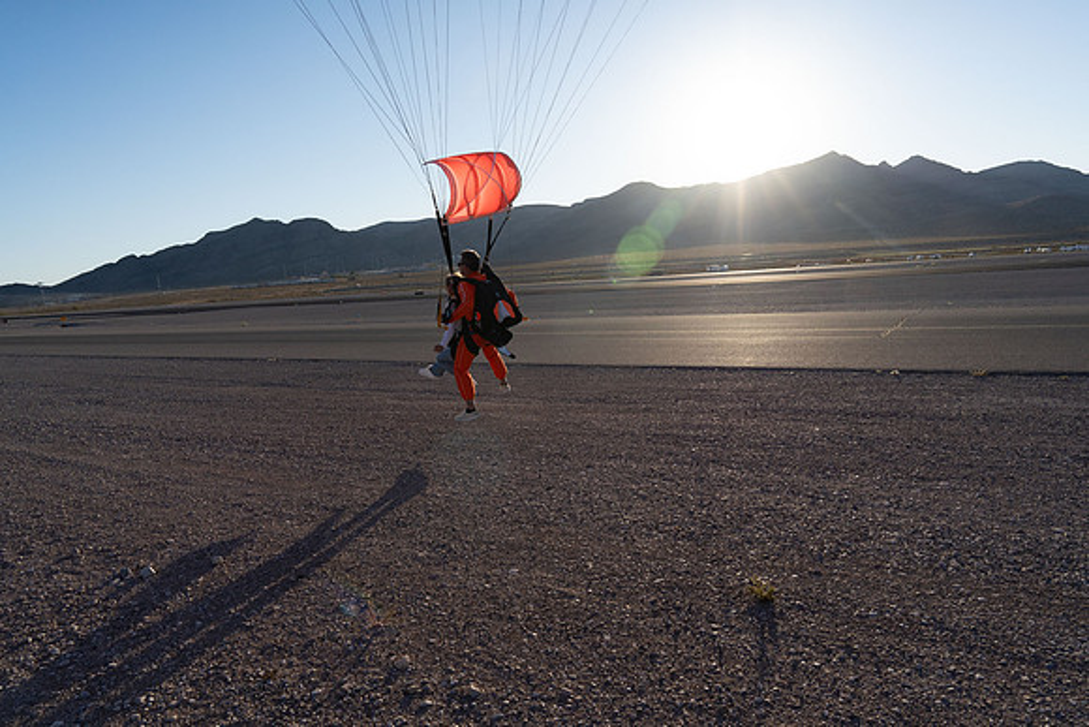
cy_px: 364
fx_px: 726
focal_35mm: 24
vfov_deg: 53.2
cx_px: 544
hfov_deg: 73.7
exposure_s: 1/2000
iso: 800
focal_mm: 24
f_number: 9
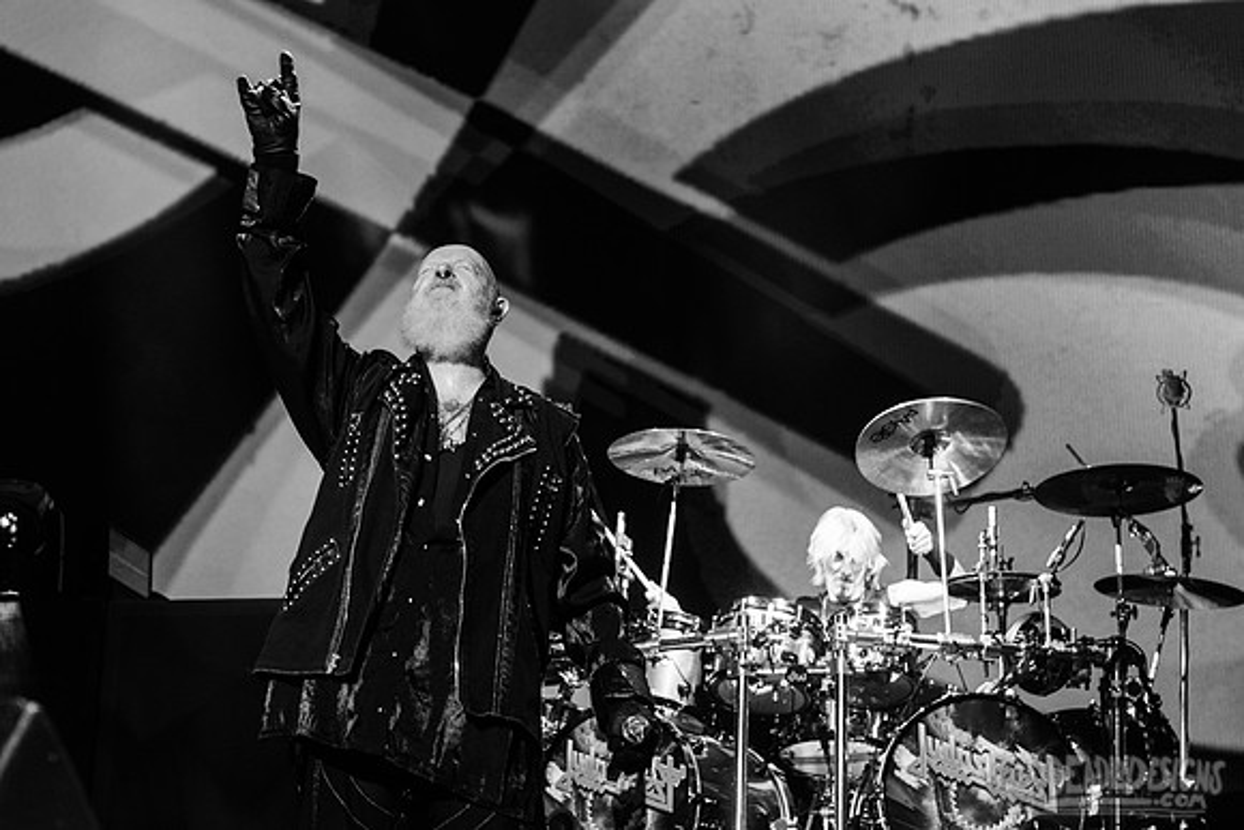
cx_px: 526
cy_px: 344
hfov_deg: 24.7
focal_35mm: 82
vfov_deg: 16.7
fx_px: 2834
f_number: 4
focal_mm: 70
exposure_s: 1/640
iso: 1600
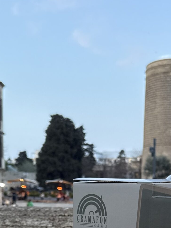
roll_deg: -1.4
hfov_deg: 22.6
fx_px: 415
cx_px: 158
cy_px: 244
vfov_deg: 28.2
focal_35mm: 63
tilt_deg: -6.3
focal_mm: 6.76
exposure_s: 1/50
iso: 125
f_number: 1.78
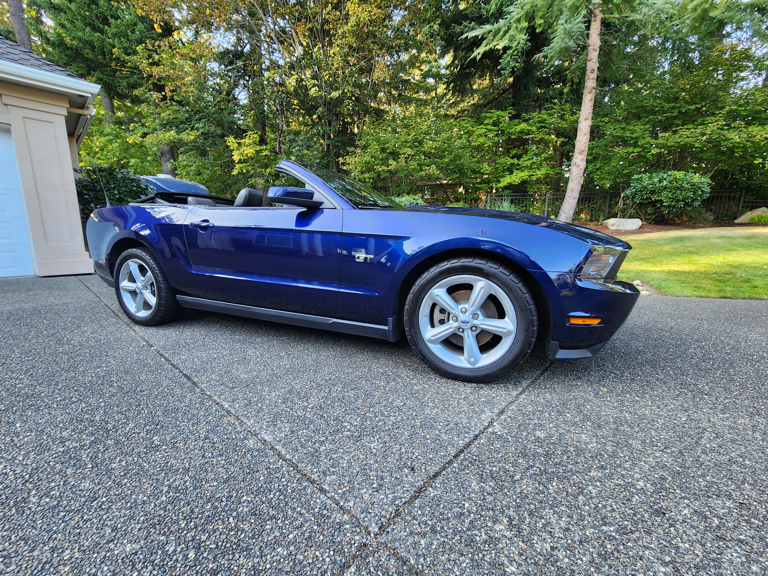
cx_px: 384
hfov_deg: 106.2
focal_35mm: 13
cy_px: 288
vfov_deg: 89.9
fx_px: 288
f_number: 2.2
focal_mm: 2.2
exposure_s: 1/60
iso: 64
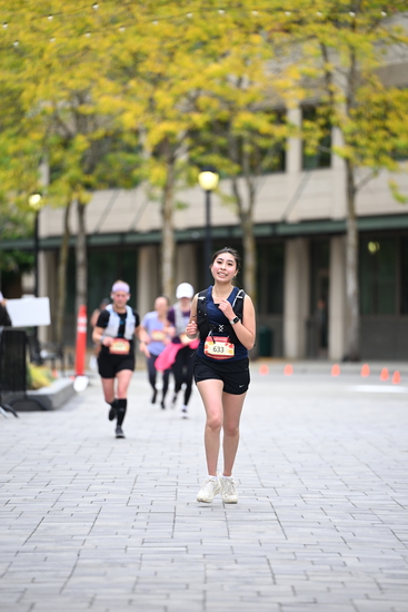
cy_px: 306
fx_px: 3398
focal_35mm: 200
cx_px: 204
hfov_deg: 6.9
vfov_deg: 10.3
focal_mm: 200
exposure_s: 1/1600
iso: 640
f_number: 2.8
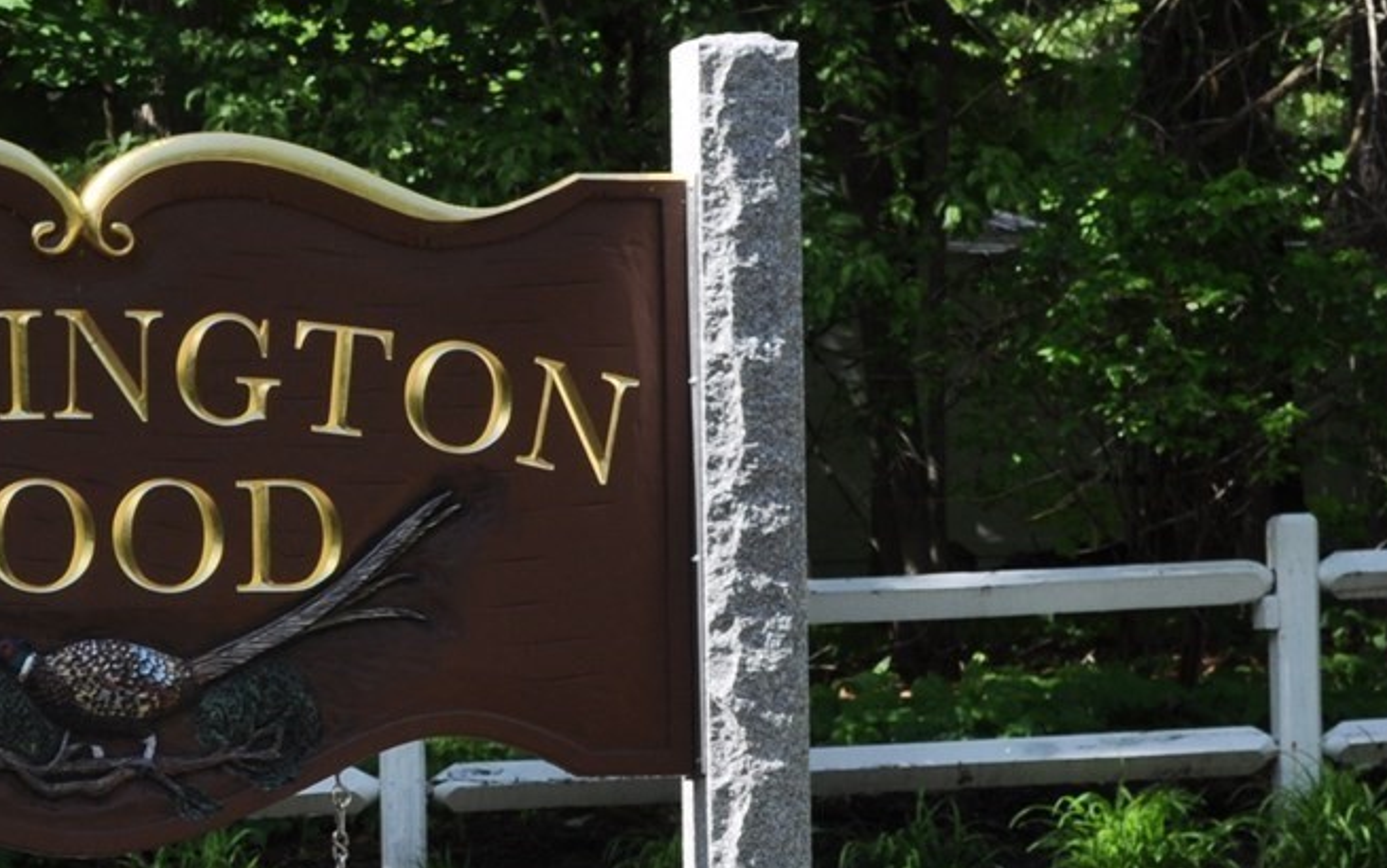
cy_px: 860
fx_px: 7941
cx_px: -72
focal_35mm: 210
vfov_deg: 6.2
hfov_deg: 9.9
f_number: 7.1
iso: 200
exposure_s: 1/200
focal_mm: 44
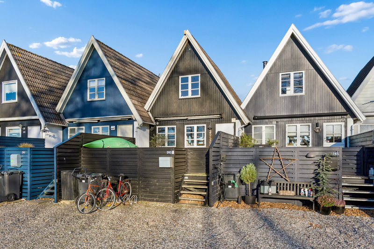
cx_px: 187
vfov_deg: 49.1
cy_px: 124
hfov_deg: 68.9
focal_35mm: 26
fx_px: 273
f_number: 8
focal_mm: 17.5
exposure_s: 1/640
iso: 200
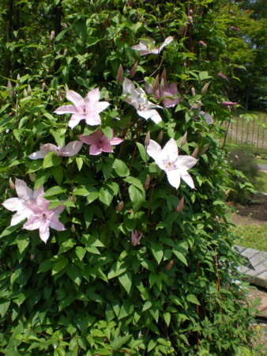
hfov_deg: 37.8
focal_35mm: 38
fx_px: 390
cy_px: 178
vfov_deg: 49.0
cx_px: 134
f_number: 4.6
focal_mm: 6.3
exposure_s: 1/250
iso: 64
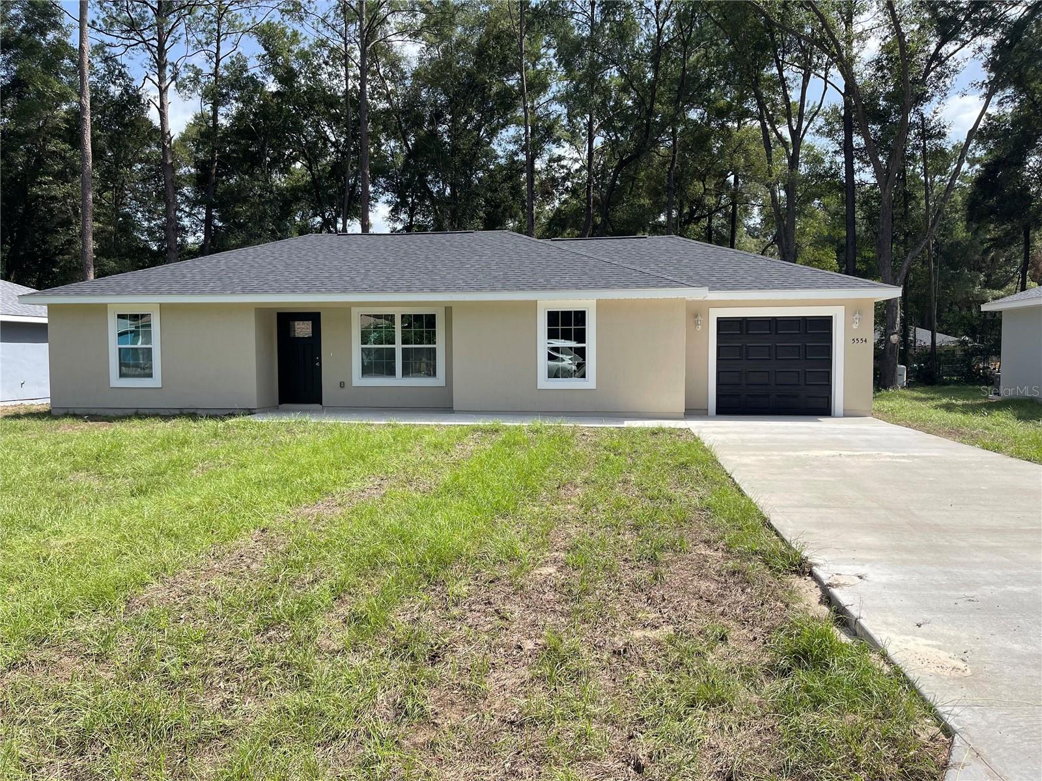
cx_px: 521
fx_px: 783
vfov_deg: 53.1
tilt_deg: -3.7
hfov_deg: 67.3
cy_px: 390
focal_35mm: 26
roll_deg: +0.1
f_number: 1.6
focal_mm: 5.1
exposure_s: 1/2012
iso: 32
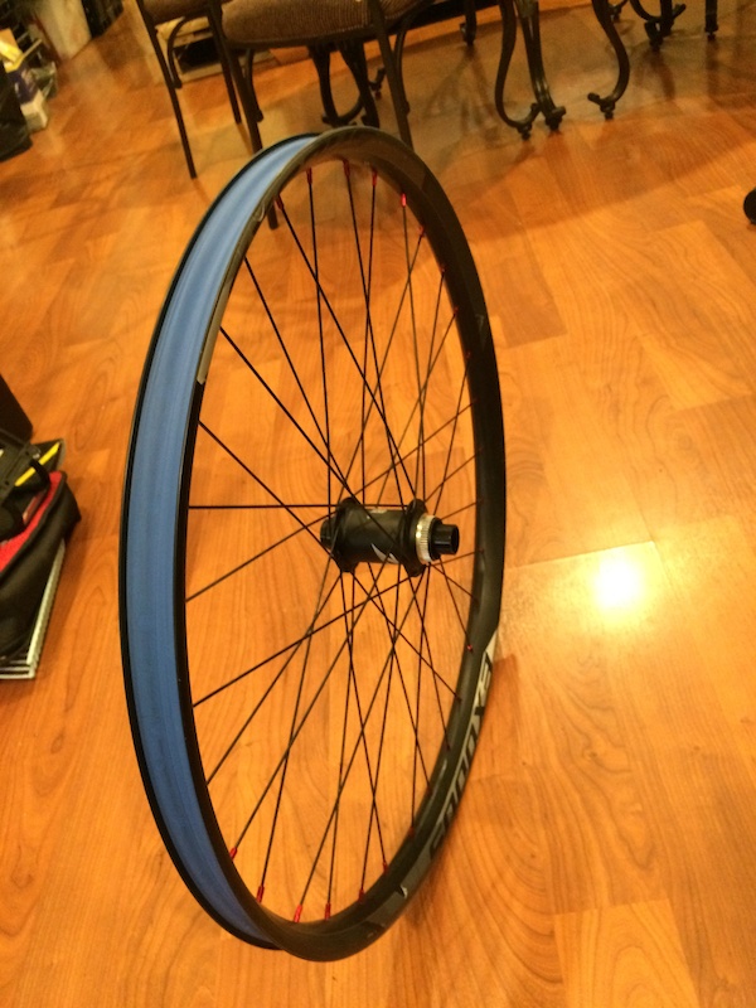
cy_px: 504
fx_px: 844
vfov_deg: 61.7
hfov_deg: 48.2
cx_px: 378
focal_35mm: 29
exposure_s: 1/15
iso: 320
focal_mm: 4.15
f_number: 2.2
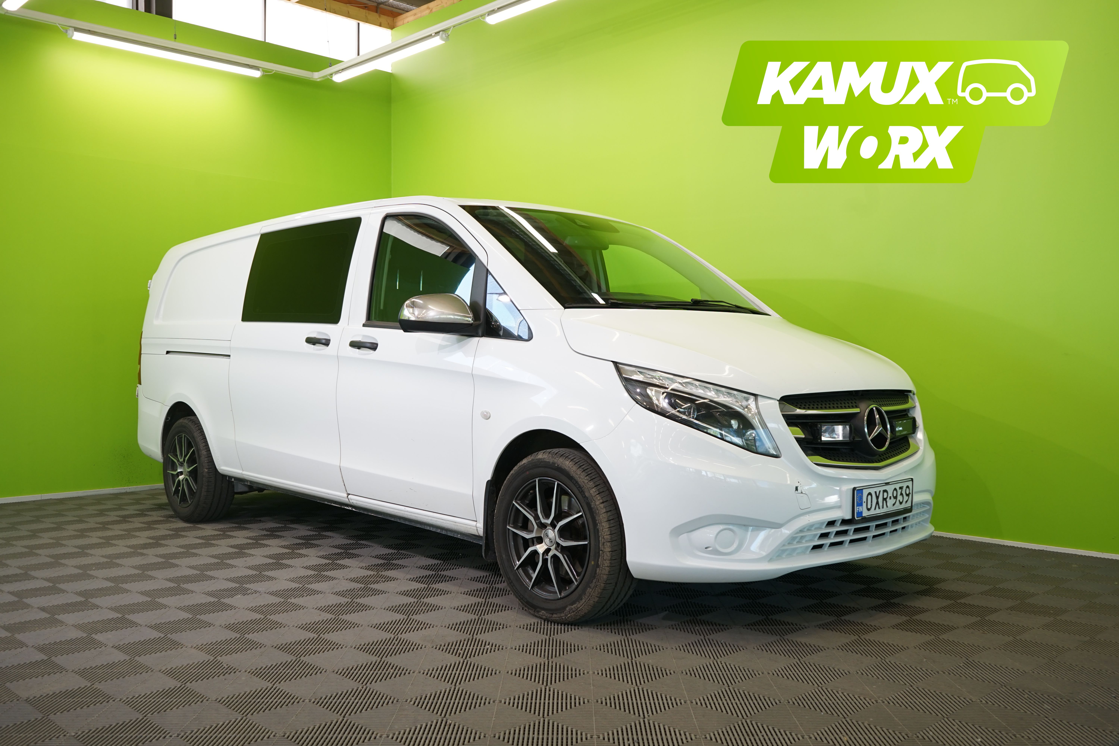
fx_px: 995
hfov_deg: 58.7
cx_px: 560
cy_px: 373
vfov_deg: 41.1
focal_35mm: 32
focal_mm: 32
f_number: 6.3
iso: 400
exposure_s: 1/40
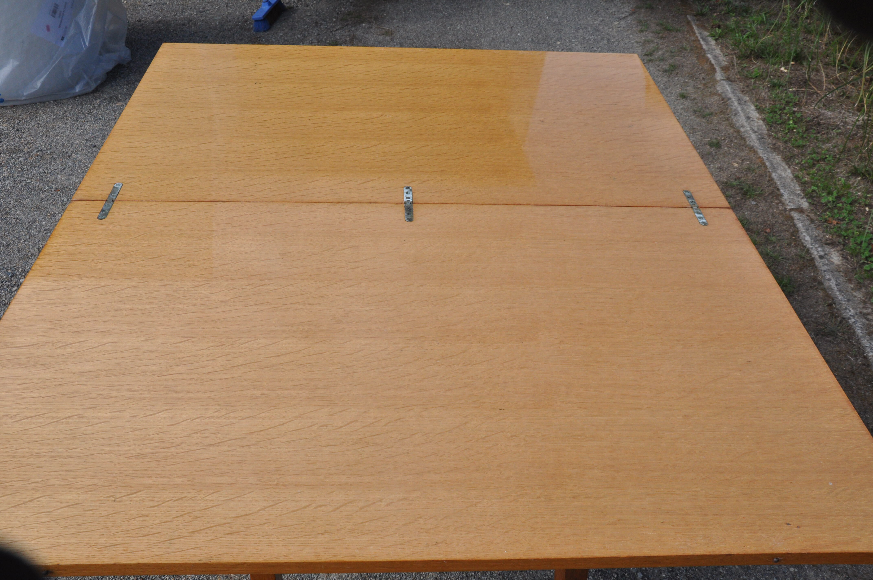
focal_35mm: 33
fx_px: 799
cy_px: 290
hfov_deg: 57.3
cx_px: 436
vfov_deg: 39.9
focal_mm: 22
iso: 640
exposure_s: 1/500
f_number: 11
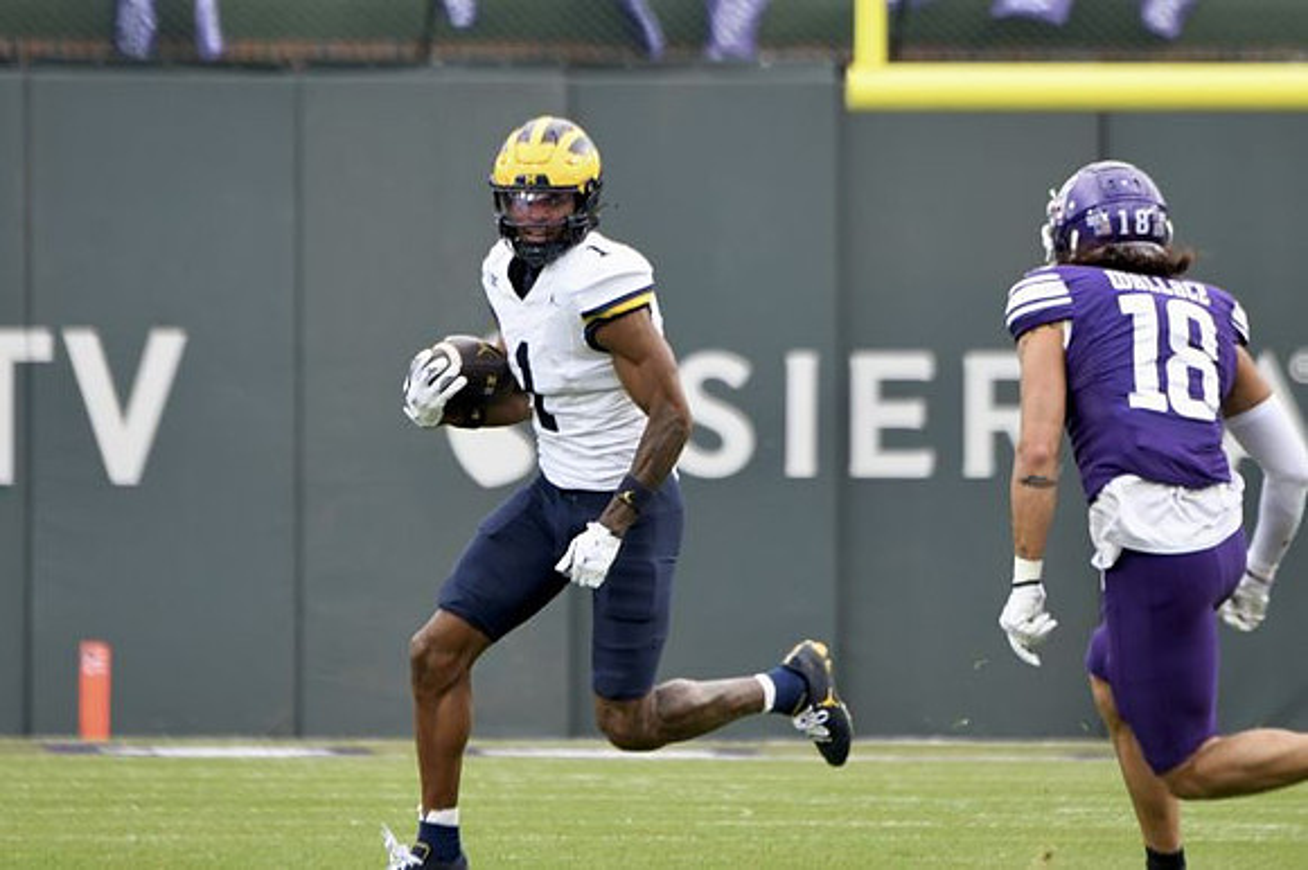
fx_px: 21787
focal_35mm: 600
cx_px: 654
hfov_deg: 3.4
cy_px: 435
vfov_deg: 2.3
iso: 1250
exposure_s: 1/1000
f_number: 5.6
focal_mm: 400
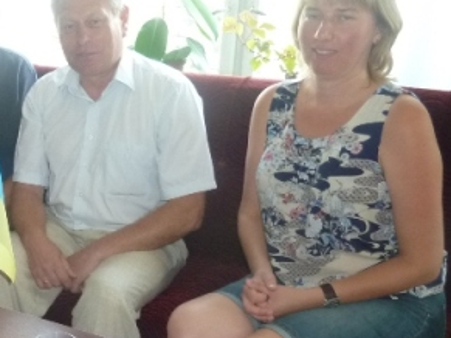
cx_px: -25
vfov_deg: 26.2
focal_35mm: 55
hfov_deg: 31.6
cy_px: 250
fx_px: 716
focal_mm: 4.1
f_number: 3.3
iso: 320
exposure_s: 1/30
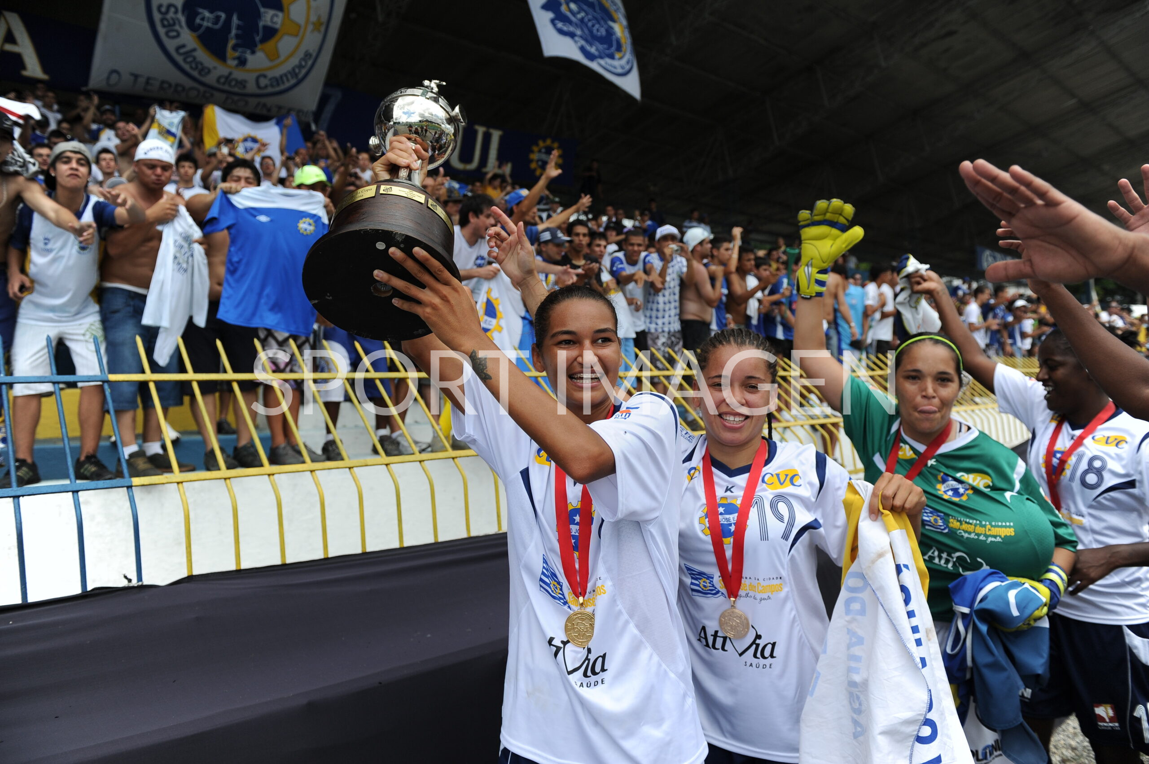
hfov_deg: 73.8
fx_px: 765
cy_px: 382
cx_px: 574
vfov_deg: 53.1
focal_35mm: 24
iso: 320
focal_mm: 24
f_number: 4
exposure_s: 1/2000
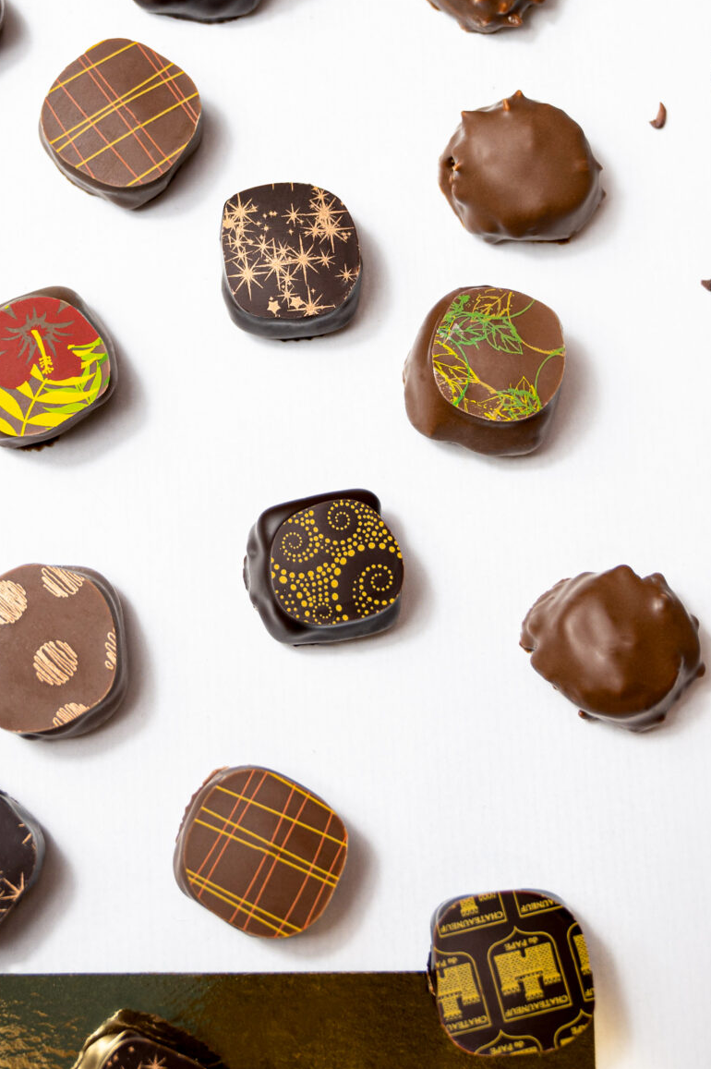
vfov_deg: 27.4
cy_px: 274
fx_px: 2165
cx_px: 211
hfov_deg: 18.6
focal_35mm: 73
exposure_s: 1/60
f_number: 4
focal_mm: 33
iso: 200
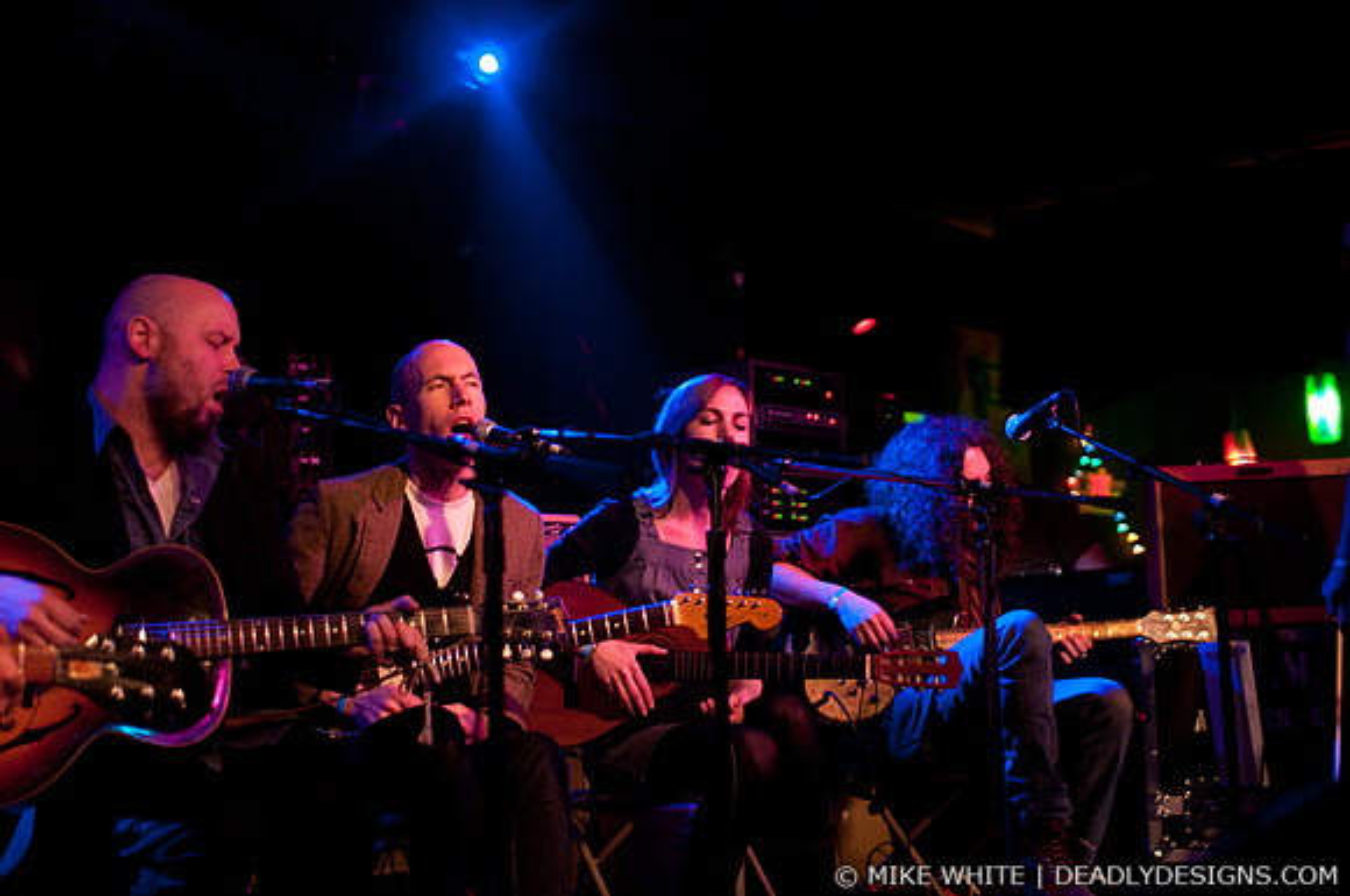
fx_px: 1685
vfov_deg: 29.8
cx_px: 675
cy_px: 448
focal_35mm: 45
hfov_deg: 43.7
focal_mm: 30
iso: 1000
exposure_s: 1/60
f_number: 1.6
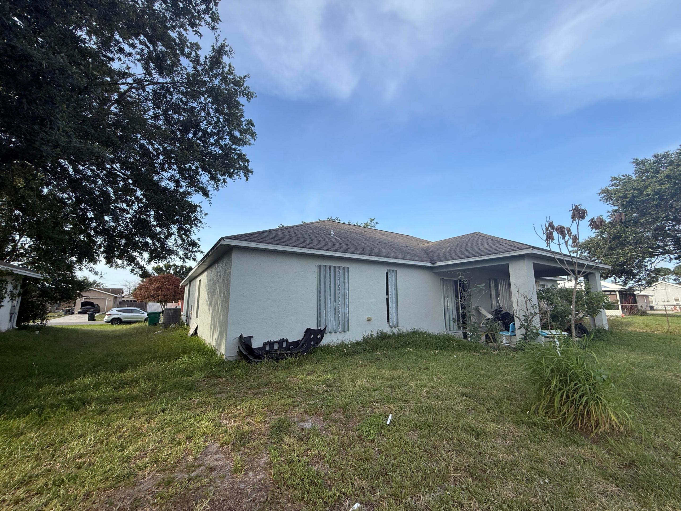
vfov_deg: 85.7
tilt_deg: +11.8
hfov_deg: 102.1
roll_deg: +0.0
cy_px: 256
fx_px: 275
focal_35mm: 14
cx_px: 340
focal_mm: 2.22
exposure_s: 1/770
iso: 50
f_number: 2.2
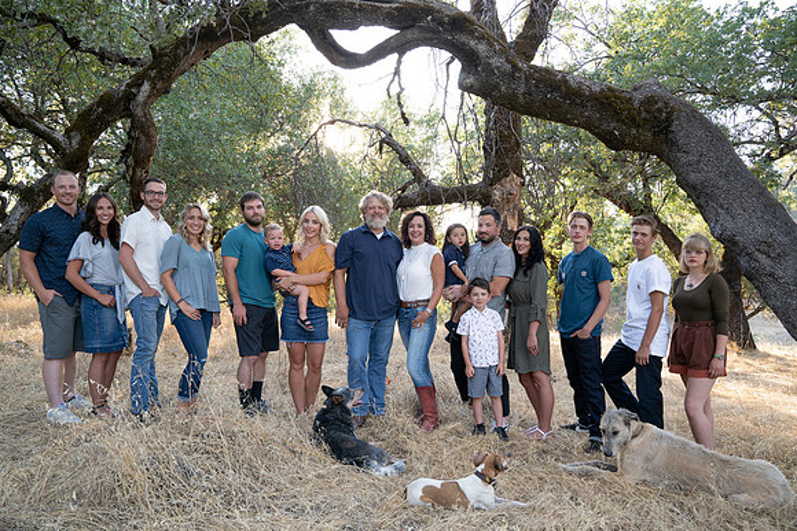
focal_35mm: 28
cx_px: 398
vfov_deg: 46.4
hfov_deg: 65.5
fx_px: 620
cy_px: 266
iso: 320
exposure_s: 1/125
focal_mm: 28
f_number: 5.6
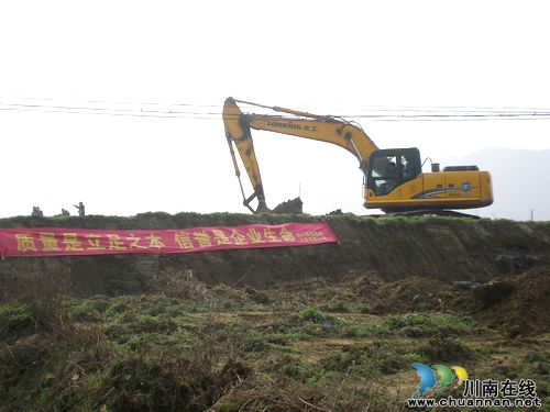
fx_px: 890
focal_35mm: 56
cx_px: 275
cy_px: 206
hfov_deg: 34.3
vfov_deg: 26.1
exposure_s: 1/355
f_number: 5.6
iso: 50
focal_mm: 9.3
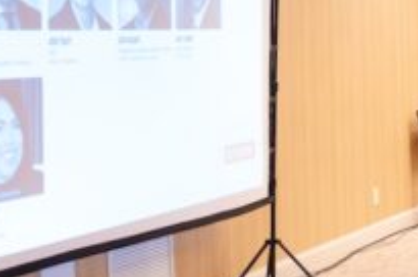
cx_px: 874
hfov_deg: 12.5
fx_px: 1635
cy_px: 73
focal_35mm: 141
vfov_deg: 9.7
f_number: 2.8
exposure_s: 1/125
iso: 3200
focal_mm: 27.2
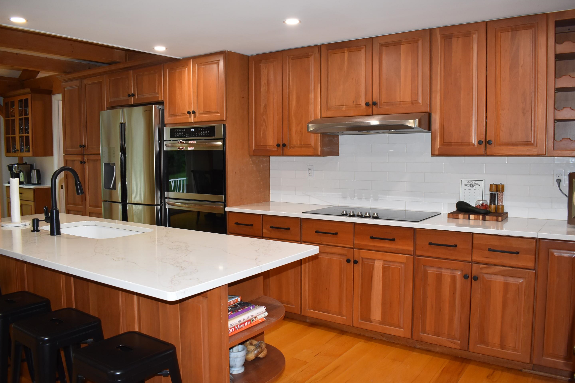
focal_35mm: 28
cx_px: 289
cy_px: 191
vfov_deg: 46.4
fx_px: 447
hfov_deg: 65.5
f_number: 4.5
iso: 800
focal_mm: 18
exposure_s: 1/80
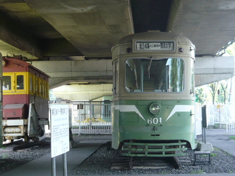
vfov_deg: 22.3
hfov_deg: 29.4
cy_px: 88
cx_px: 118
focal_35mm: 66
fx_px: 448
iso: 100
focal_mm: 6.8
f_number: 3
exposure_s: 1/50
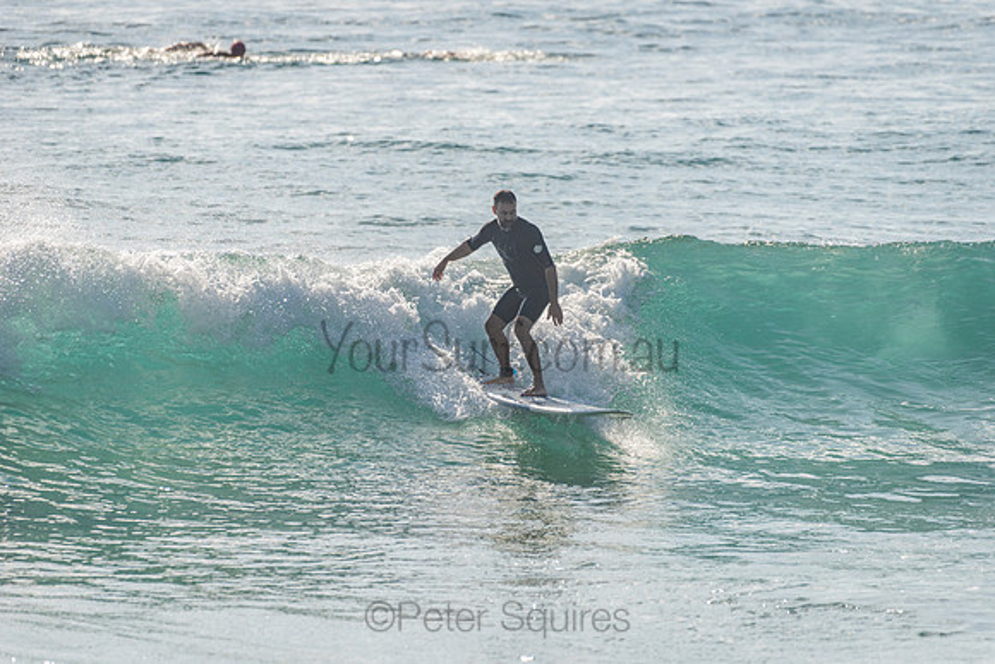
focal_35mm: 500
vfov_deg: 2.8
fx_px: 13822
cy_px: 332
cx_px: 498
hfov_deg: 4.1
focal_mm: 500
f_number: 5.6
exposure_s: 1/2000
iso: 100
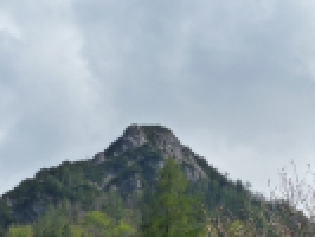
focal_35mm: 192
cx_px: 137
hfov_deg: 10.3
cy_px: 182
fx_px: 1749
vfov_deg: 7.7
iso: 160
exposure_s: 1/500
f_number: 5.6
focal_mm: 12.7
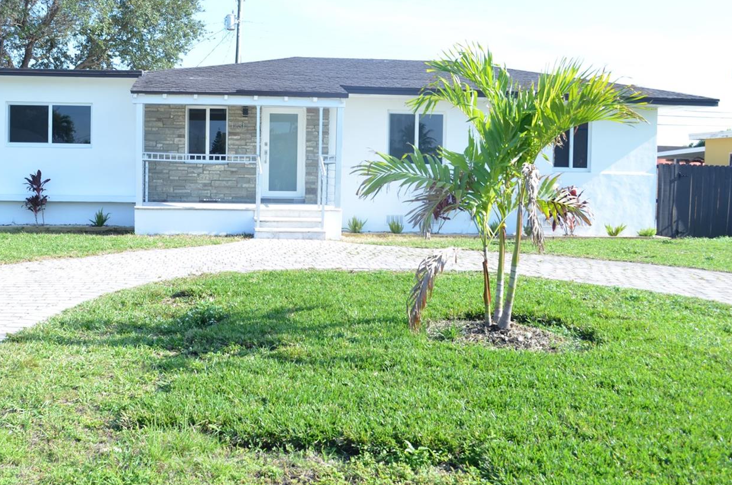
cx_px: 288
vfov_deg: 37.6
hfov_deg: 54.1
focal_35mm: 35
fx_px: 710
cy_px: 198
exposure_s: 1/200
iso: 200
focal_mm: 18
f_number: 8
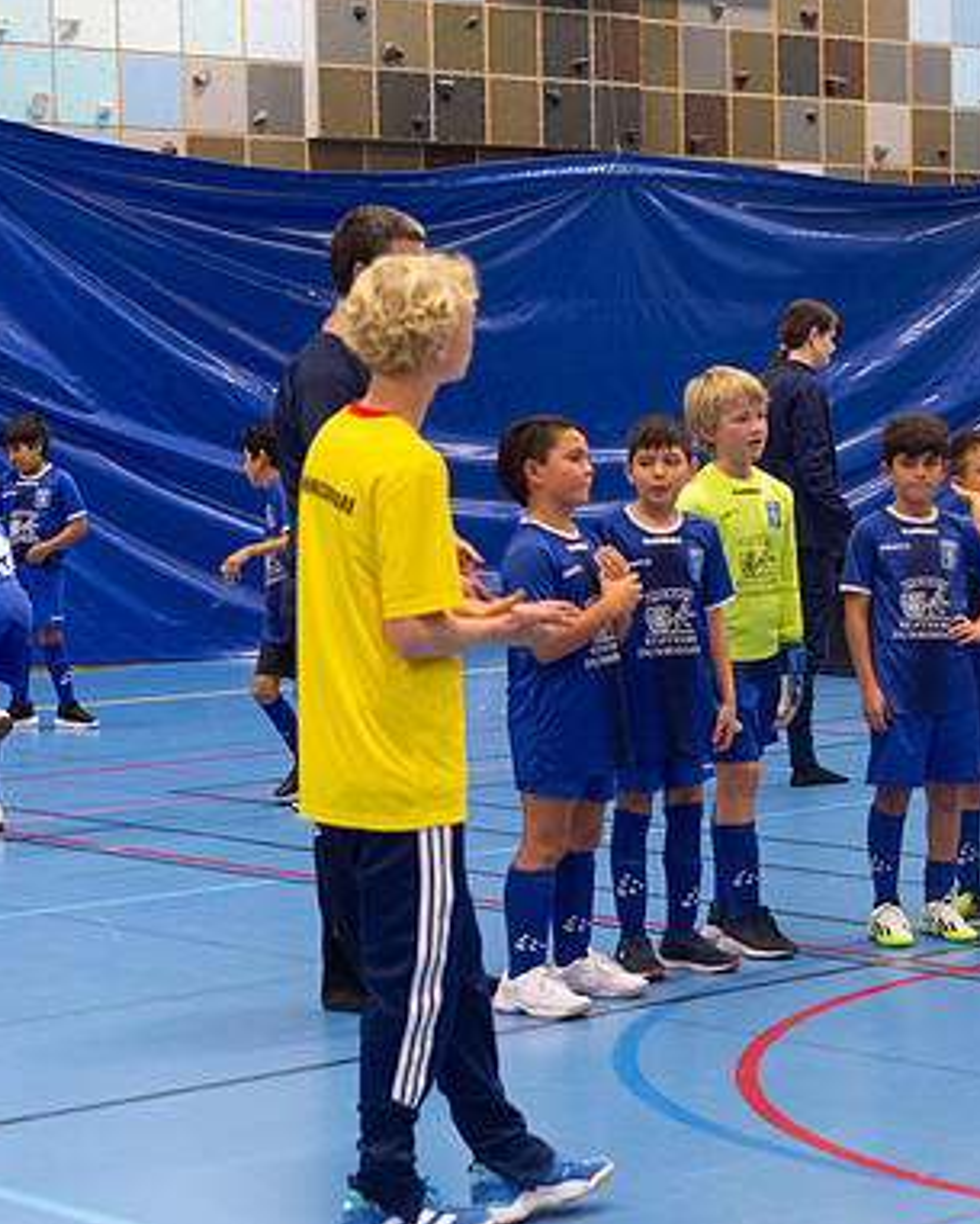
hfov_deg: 15.2
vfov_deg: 19.2
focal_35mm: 100
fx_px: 3624
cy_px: 610
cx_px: 903
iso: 5000
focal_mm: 70
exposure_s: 1/400
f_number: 3.5
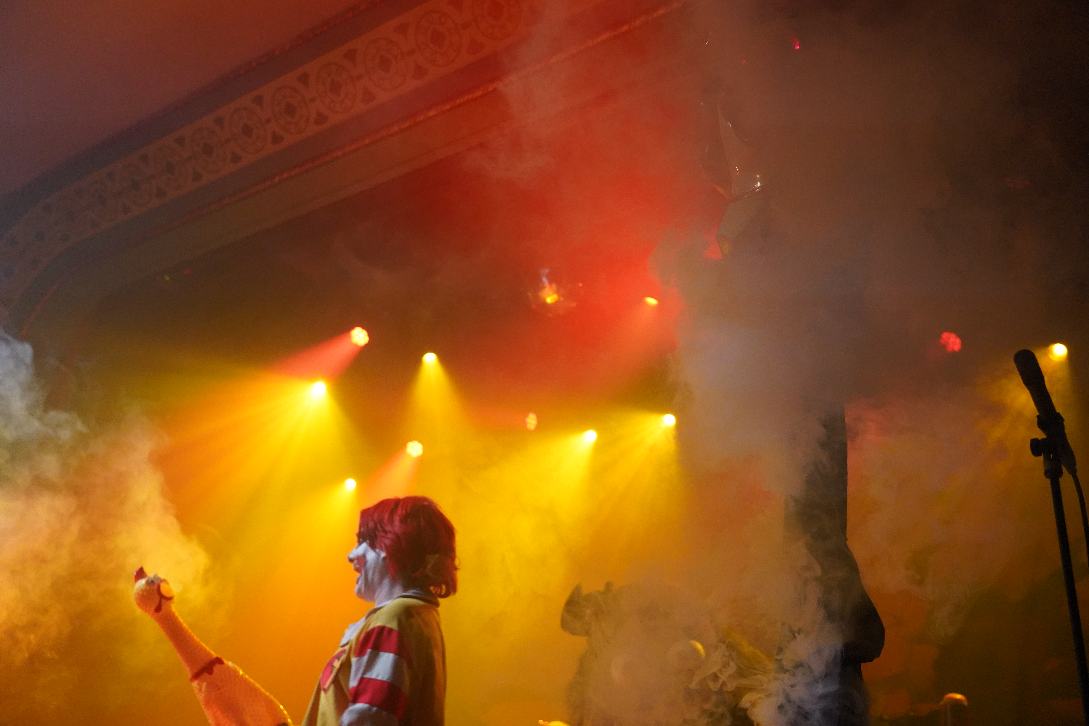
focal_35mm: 33
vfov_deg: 40.0
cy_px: 363
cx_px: 544
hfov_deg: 57.2
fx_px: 998
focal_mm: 33
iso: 8000
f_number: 4
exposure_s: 1/160
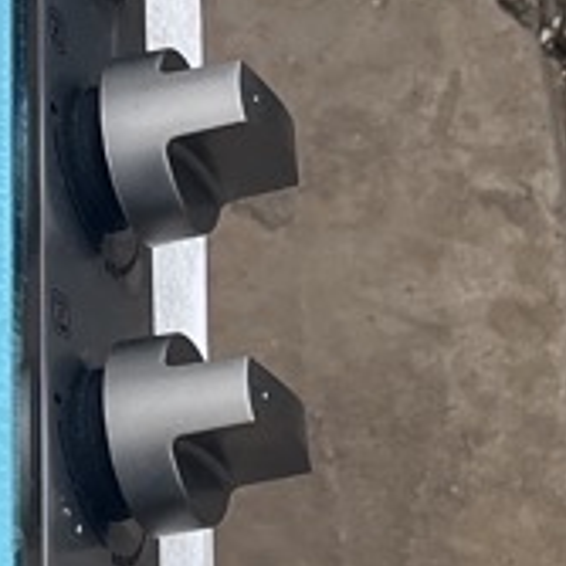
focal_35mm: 176
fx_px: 3256
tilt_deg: -62.9
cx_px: -918
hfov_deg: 8.8
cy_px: 471
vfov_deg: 9.9
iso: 50
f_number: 1.6
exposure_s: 1/5076
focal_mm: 5.1
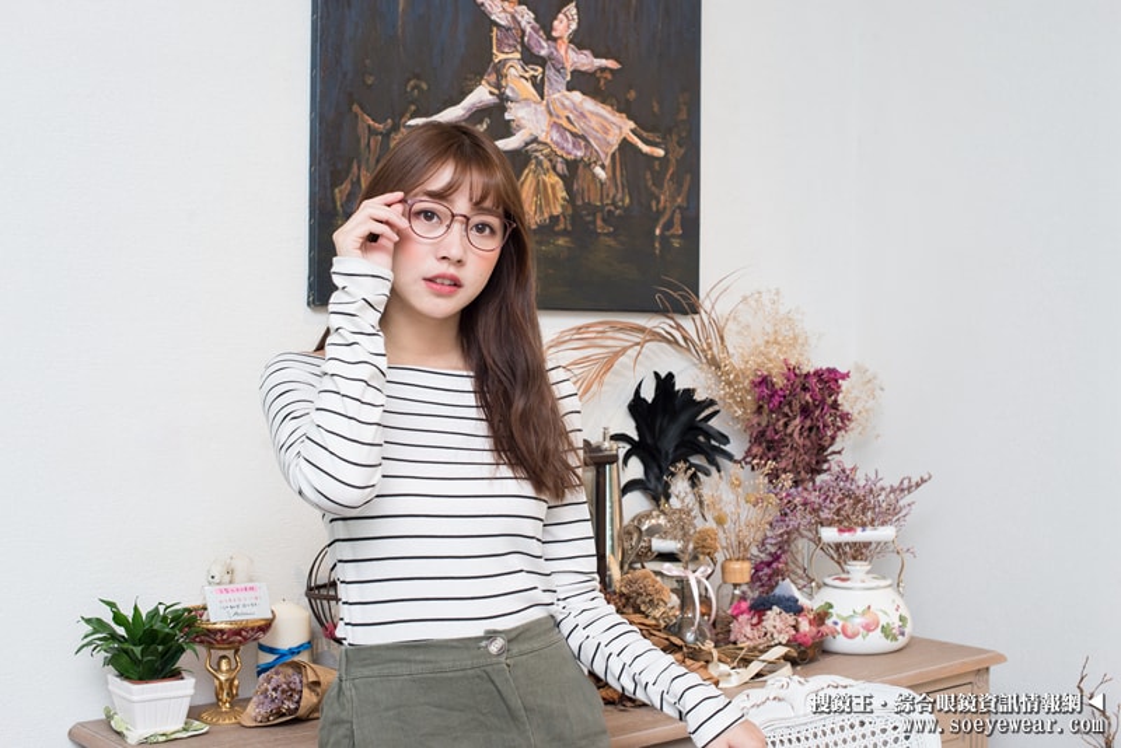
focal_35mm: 50
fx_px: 1557
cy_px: 374
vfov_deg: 27.0
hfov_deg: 39.6
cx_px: 560
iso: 200
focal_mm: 50
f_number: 5.6
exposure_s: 1/100
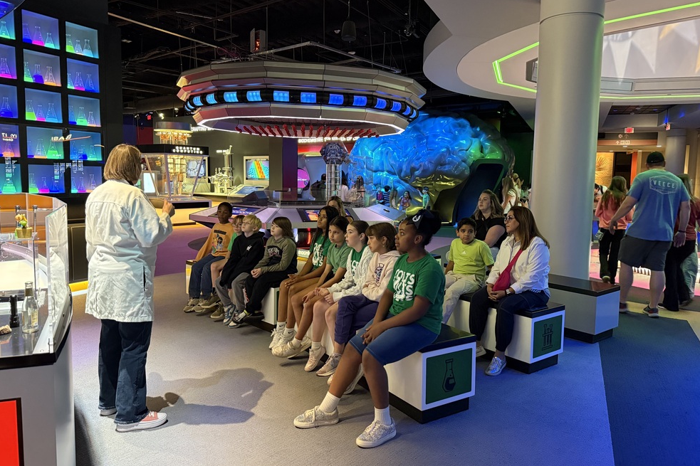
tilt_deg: -5.1
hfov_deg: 69.4
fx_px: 505
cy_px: 225
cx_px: 349
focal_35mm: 26
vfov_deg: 49.5
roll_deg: -0.6
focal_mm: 6.76
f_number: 1.78
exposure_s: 1/43
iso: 800
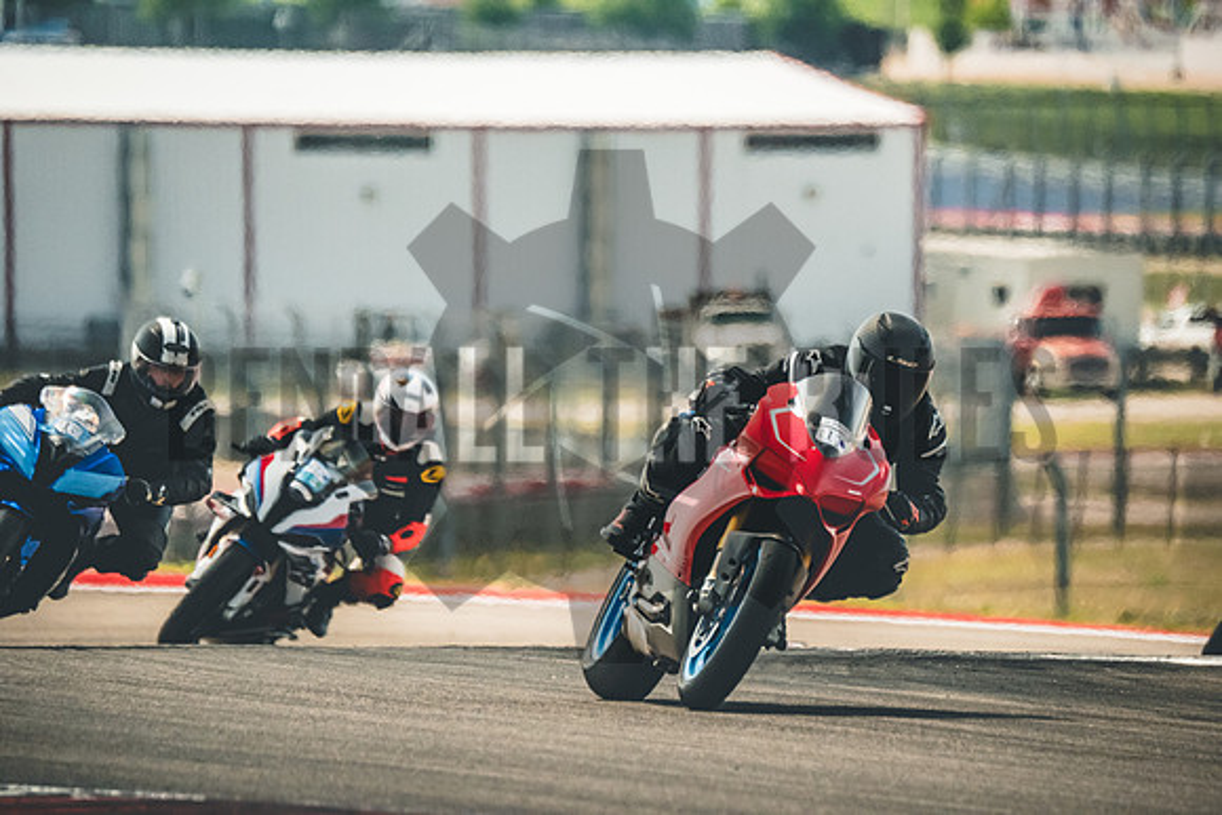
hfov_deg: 3.4
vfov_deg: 2.3
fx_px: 20370
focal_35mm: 600
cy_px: 408
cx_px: 611
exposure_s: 1/2500
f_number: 5.6
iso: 2000
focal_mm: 400
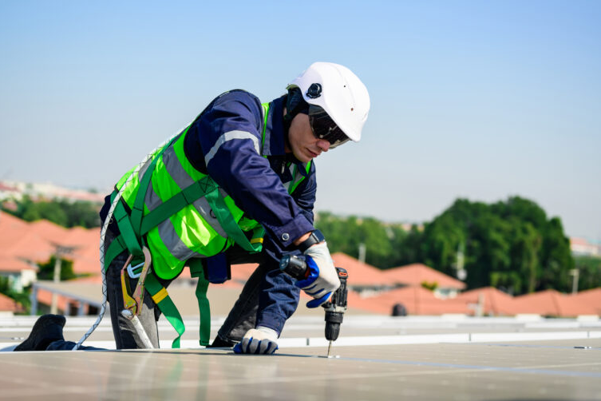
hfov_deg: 38.9
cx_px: 299
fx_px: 851
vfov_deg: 26.5
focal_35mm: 51
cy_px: 198
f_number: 2.5
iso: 64
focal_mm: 50
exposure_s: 1/1600
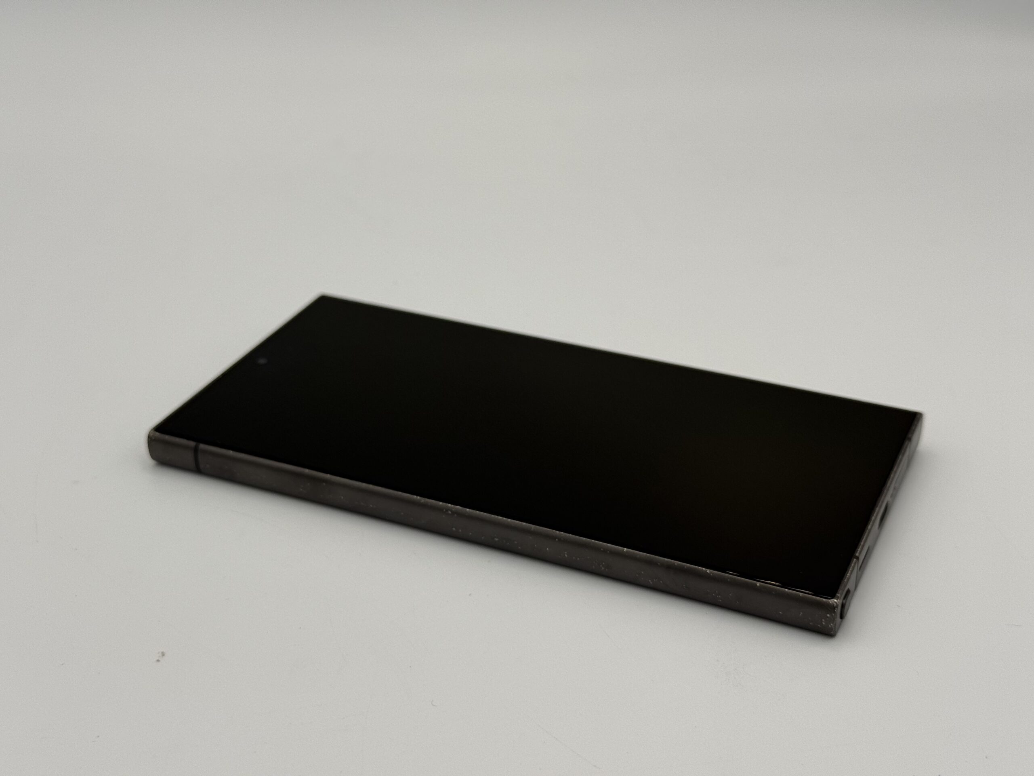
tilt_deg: -27.7
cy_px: 388
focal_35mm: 48
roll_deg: +1.2
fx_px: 1434
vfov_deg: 30.3
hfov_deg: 39.7
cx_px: 517
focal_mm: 6.76
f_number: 1.78
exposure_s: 1/1055
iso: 64
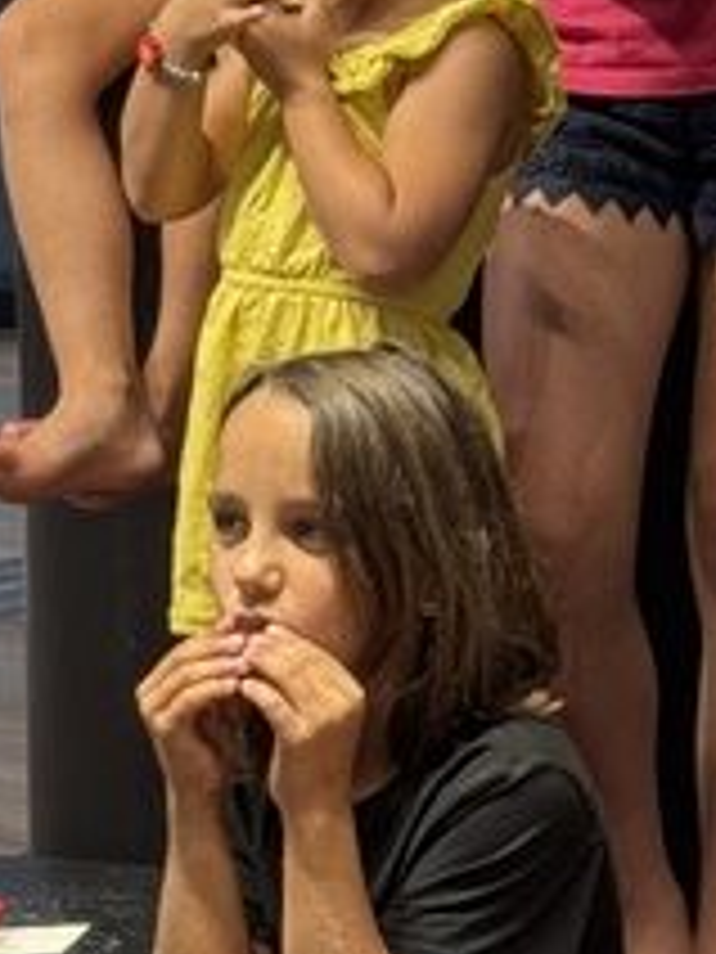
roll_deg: +0.7
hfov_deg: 6.5
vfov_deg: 8.6
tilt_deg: -13.0
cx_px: 360
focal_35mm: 228
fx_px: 6288
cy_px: 918
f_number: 1.78
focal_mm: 6.76
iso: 160
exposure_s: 1/50
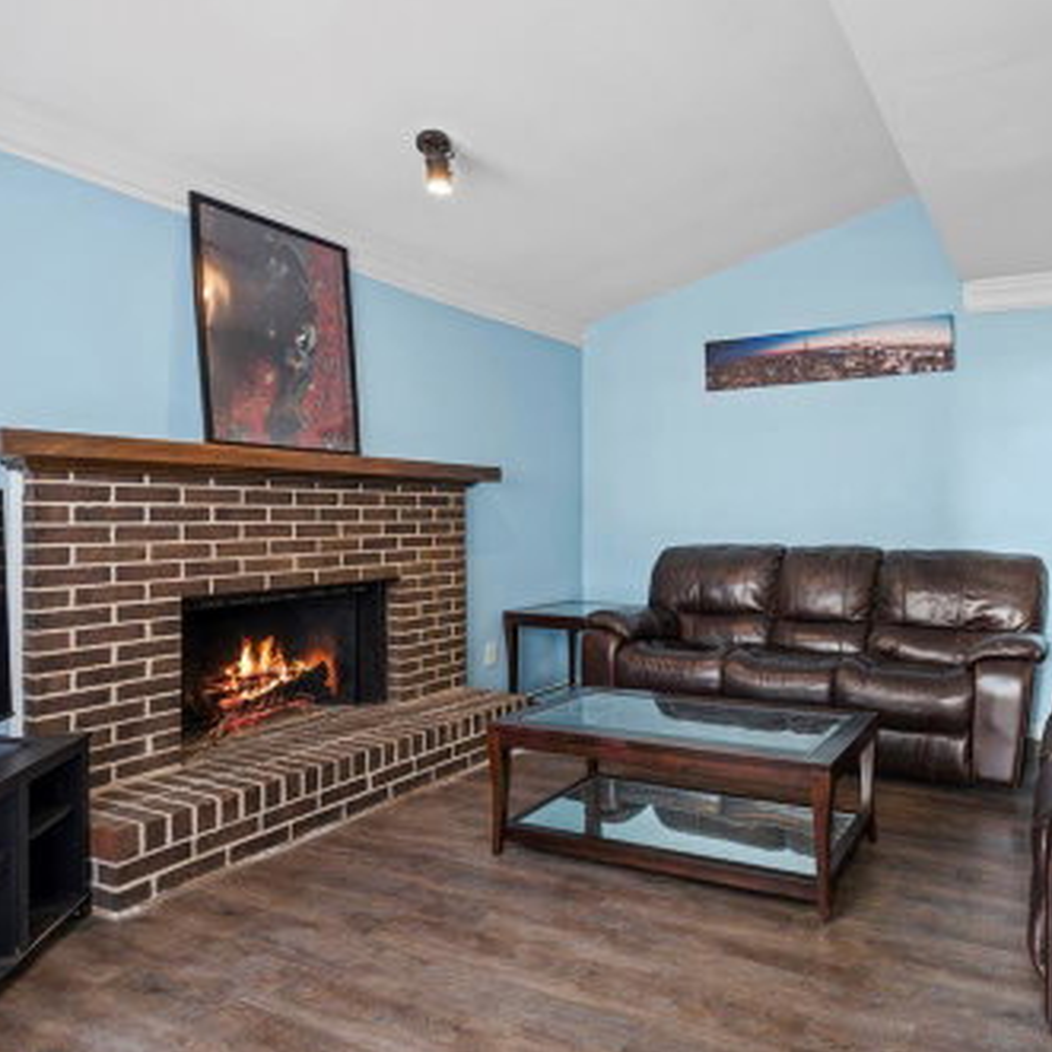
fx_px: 722
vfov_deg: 72.1
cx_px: 779
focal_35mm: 21
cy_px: 516
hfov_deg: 67.9
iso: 250
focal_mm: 16
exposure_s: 1.3
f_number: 9
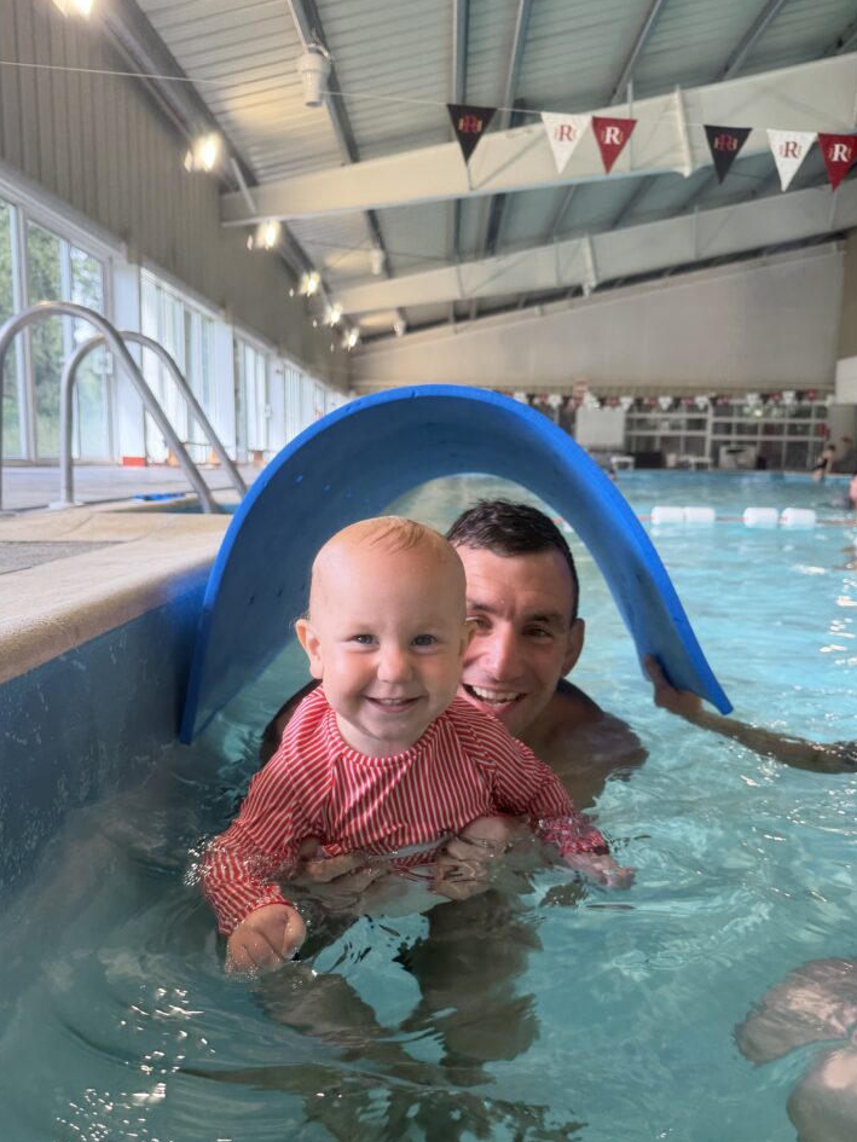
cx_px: 418
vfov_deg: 67.2
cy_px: 615
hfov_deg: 53.1
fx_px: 858
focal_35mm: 26
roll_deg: -1.1
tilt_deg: -9.7
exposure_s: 1/100
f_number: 1.78
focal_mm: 6.76
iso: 80
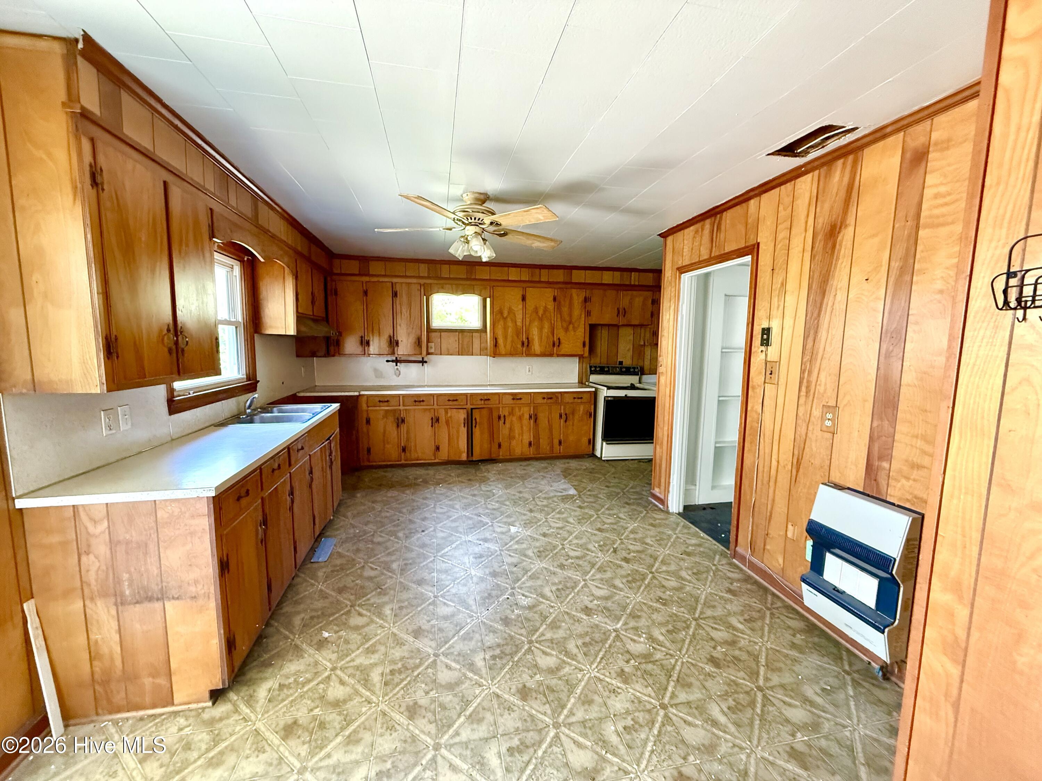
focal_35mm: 14
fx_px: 421
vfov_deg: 85.7
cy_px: 390
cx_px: 521
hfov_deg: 102.1
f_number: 2.2
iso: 640
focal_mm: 2.22
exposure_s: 1/60
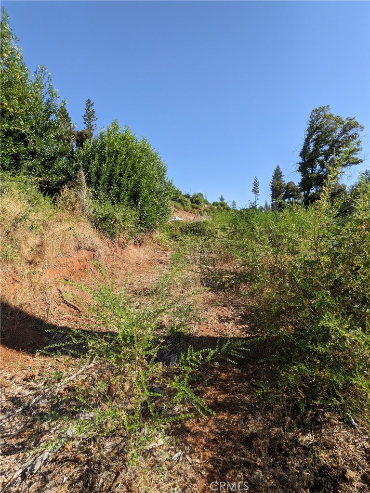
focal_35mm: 16
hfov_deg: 78.1
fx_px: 228
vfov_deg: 94.5
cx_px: 185
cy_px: 246
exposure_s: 1/773
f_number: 2.2
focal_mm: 2.22
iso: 39
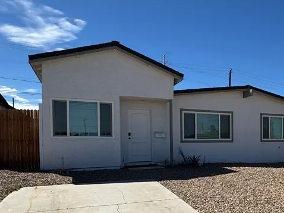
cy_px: 146
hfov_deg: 58.4
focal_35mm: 30
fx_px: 246
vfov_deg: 45.9
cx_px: 194
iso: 40
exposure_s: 1/2584
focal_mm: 2.22
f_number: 2.2
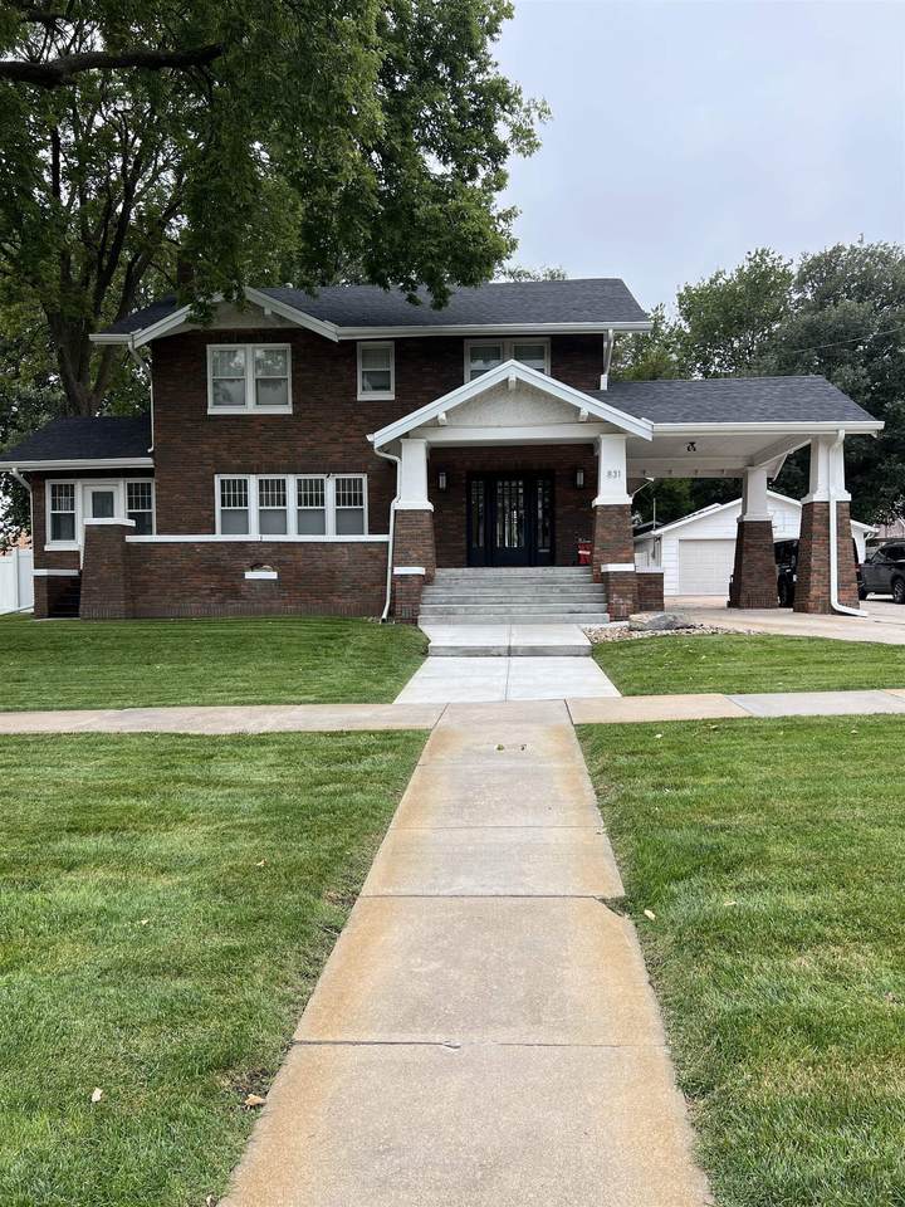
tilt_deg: -1.7
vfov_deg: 67.3
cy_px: 604
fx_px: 906
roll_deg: +0.4
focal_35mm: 26
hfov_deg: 53.1
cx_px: 452
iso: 50
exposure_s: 1/674
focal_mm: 5.7
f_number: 1.5
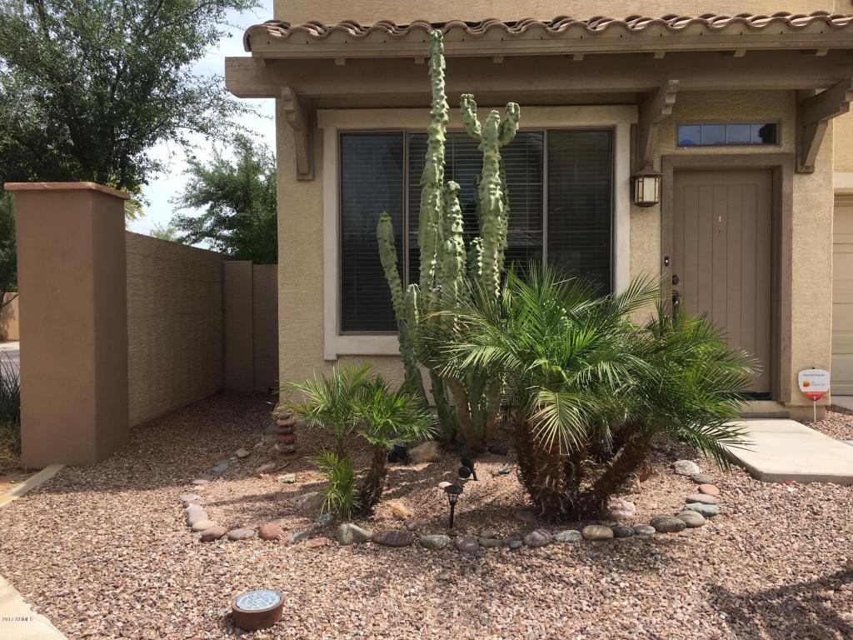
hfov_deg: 61.7
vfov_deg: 48.2
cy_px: 320
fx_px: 715
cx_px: 426
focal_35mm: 29
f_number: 2.2
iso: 25
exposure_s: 1/864
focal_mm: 4.15
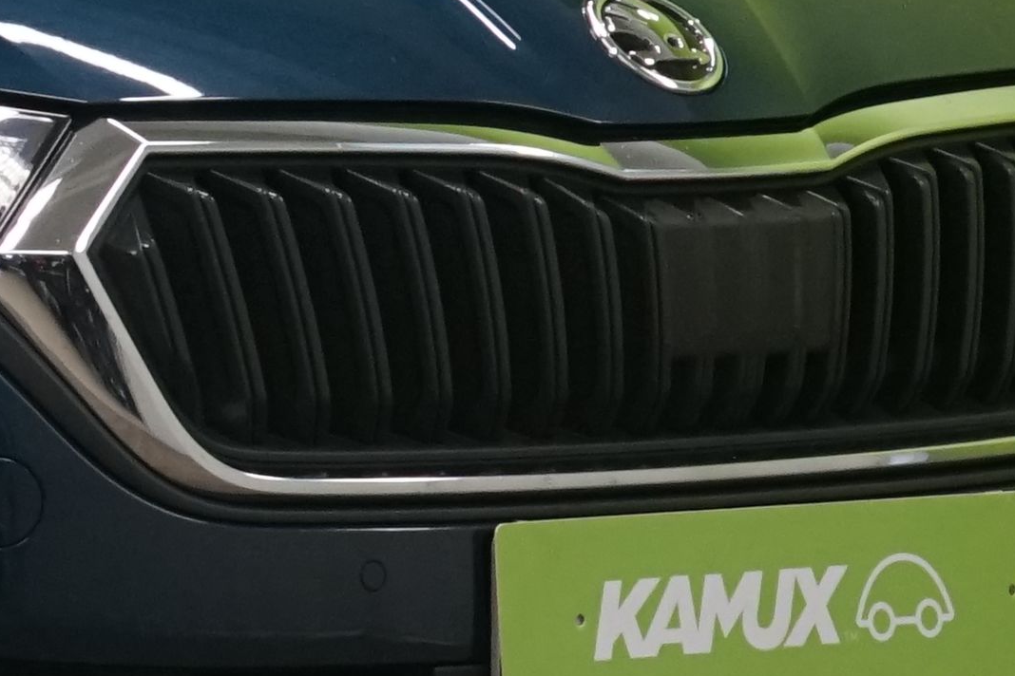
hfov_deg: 5.3
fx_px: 10769
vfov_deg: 3.6
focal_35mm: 382
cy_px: -238
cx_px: -1108
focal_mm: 68
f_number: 7.1
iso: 1600
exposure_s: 1/30
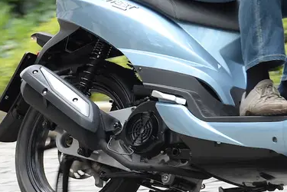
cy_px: -13
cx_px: 247
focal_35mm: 544
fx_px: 4337
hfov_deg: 3.8
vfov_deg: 2.5
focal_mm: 170
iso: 800
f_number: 9
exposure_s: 1/160
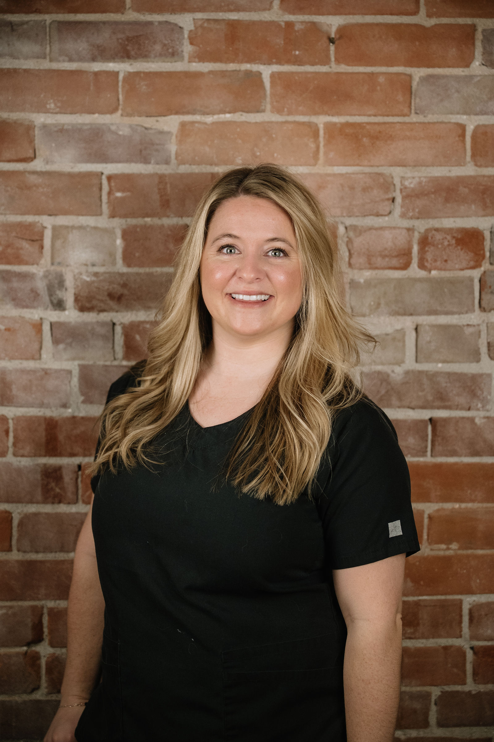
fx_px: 1400
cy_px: 371
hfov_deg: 20.0
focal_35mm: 68
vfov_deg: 29.7
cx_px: 247
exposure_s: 1/500
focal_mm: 68
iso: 2000
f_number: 2.8
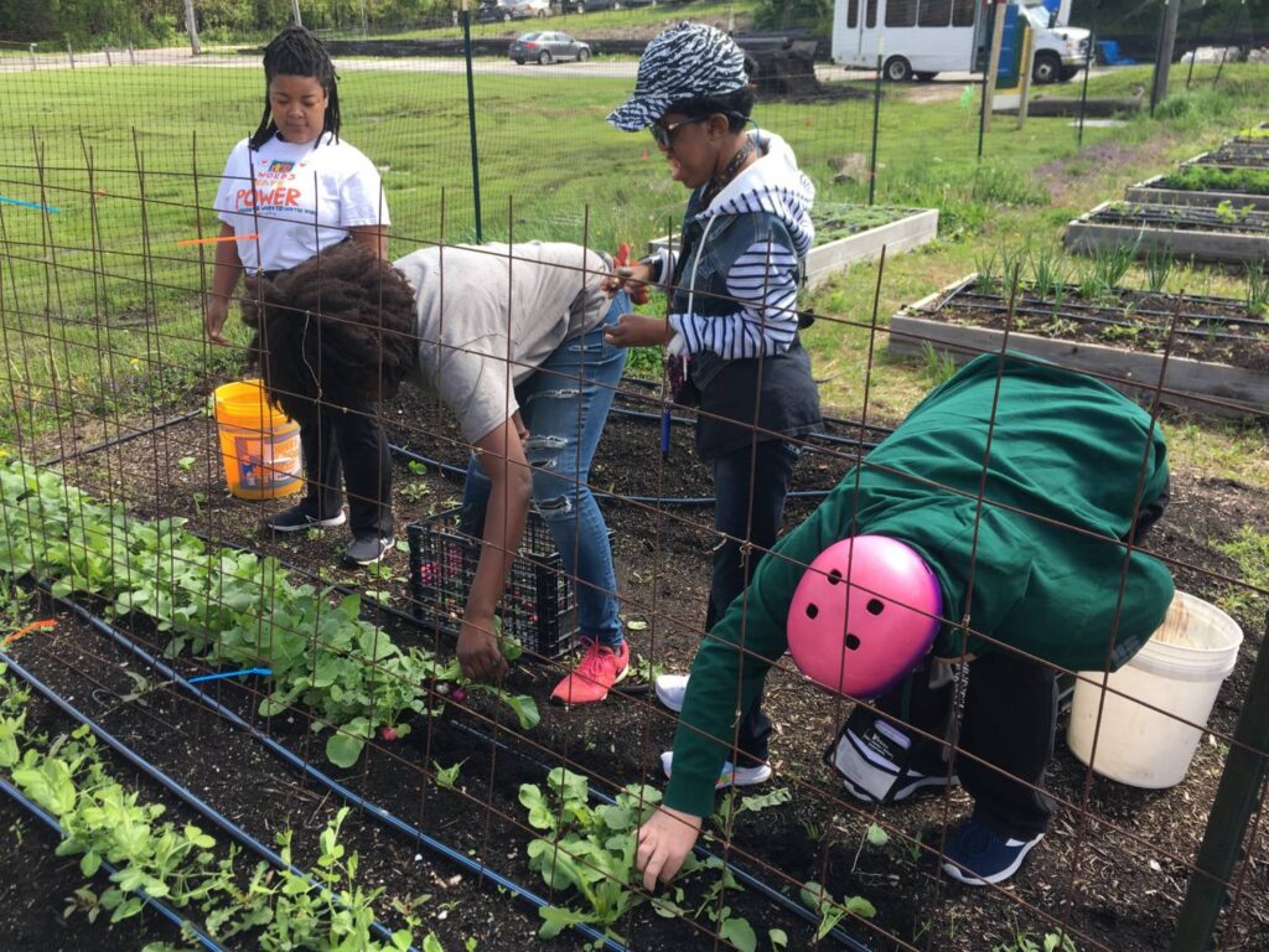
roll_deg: +0.8
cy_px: 476
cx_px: 634
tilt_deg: -22.1
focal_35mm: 29
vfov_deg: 48.2
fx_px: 1063
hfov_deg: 61.7
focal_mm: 4.15
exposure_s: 1/314
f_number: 2.2
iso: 25
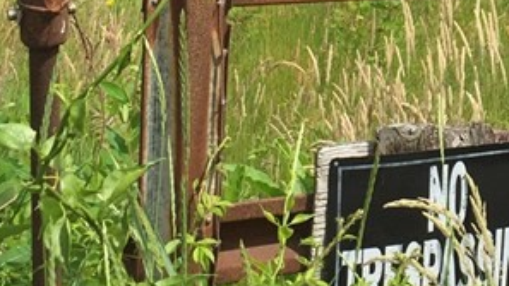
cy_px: -82
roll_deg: -5.5
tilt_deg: -8.3
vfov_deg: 10.9
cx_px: 483
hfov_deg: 19.2
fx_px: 1471
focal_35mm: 109
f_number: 2.2
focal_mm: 4.15
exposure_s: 1/1364
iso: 32
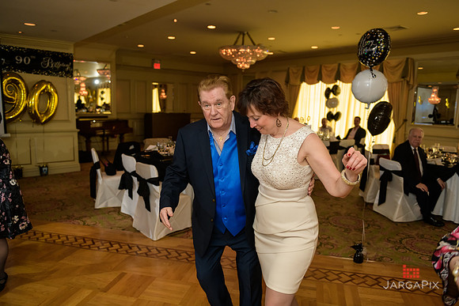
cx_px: 230
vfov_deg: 46.4
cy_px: 153
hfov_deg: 65.5
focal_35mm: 28
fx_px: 357
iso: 1000
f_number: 3.2
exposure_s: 1/125
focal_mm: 28
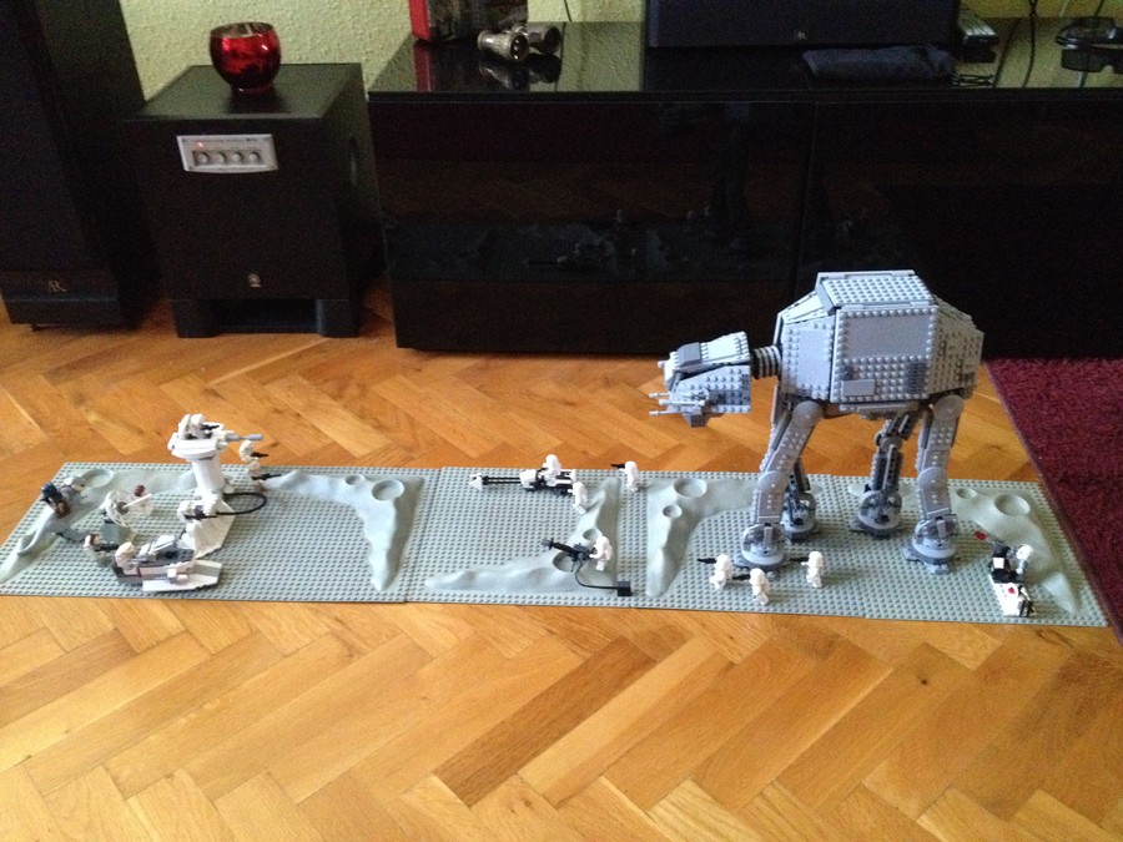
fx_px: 1135
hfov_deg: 52.6
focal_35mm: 35
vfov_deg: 40.7
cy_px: 421
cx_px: 562
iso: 800
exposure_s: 1/15
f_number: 2.4
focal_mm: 4.28
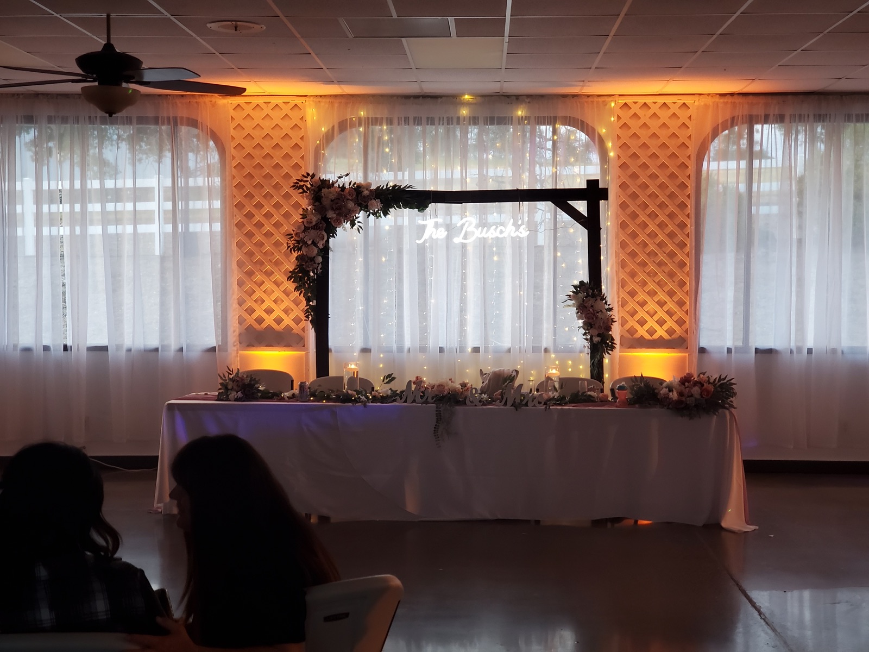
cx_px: 434
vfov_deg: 28.0
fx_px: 1305
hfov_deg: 36.8
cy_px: 326
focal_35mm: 52
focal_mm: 6
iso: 200
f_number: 2.09
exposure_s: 1/30
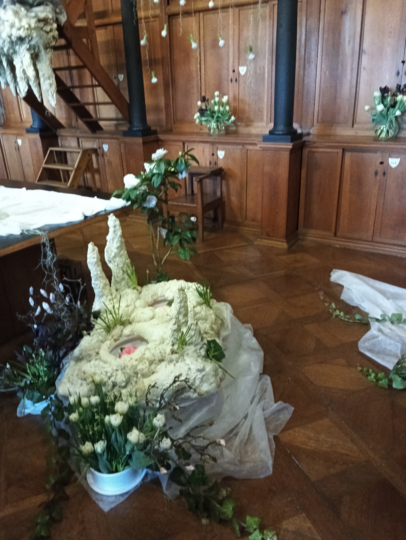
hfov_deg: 49.9
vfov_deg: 63.4
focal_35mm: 28
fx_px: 437
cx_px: 203
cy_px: 270
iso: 3556
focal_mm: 4.22
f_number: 1.8
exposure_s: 1/20
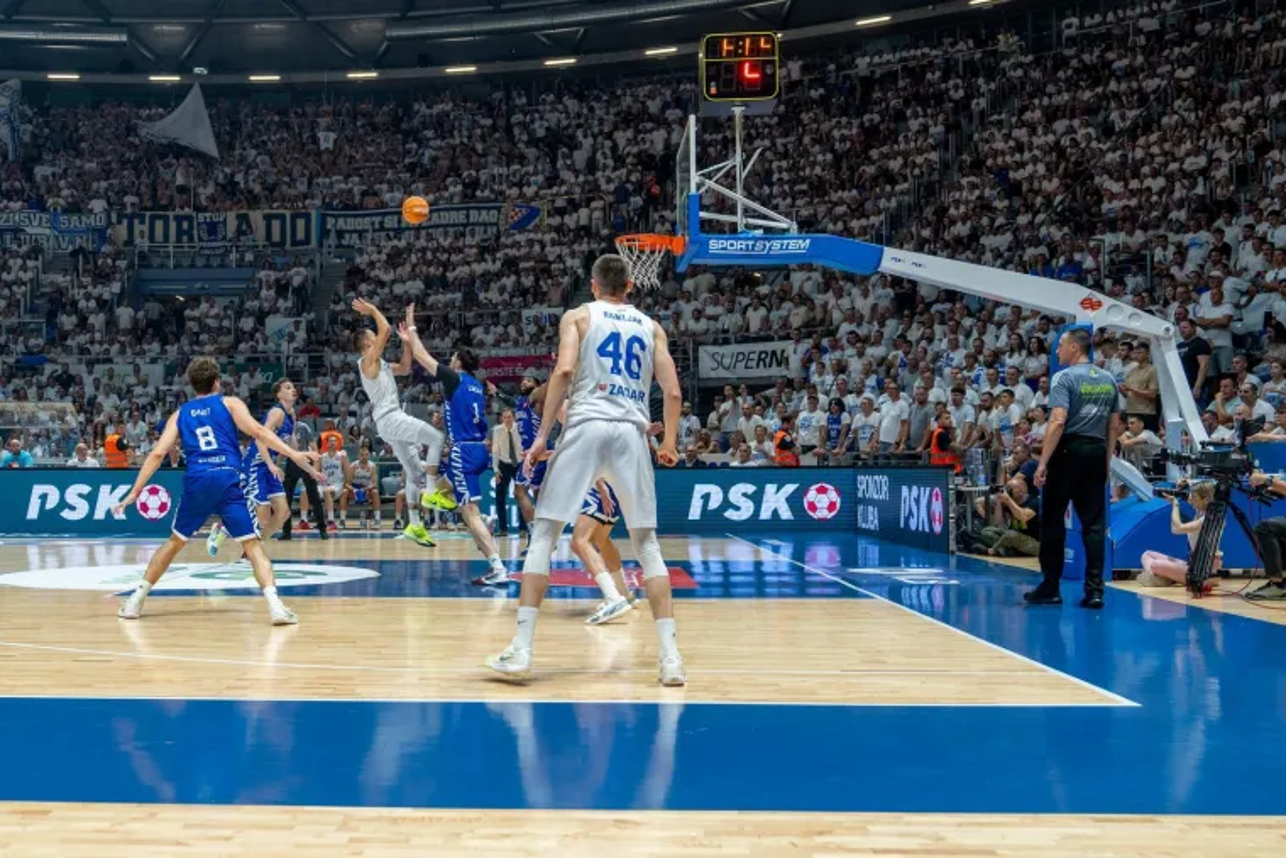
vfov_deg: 40.0
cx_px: 643
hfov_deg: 57.2
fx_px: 1179
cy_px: 429
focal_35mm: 33
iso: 1000
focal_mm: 33
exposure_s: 1/500
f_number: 4
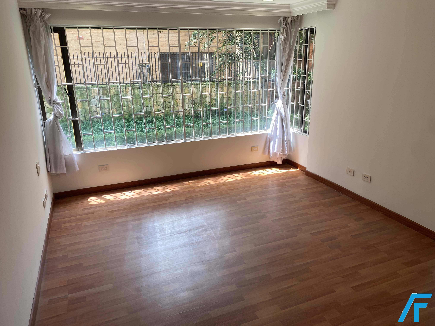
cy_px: 163
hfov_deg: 67.3
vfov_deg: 53.1
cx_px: 218
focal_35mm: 26
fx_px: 327
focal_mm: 4.25
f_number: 1.8
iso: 64
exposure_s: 1/120
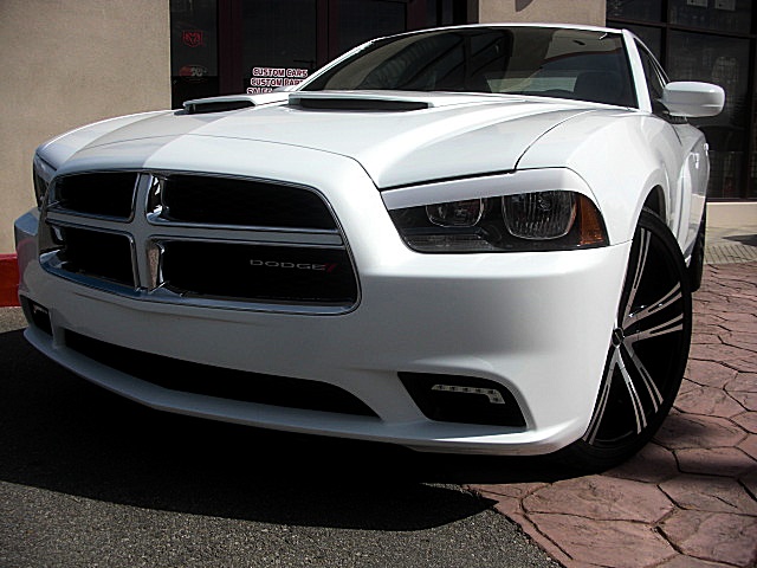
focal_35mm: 36
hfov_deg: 51.4
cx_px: 378
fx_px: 787
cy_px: 284
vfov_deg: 39.7
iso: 50
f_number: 7.9
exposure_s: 1/250
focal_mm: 6.3
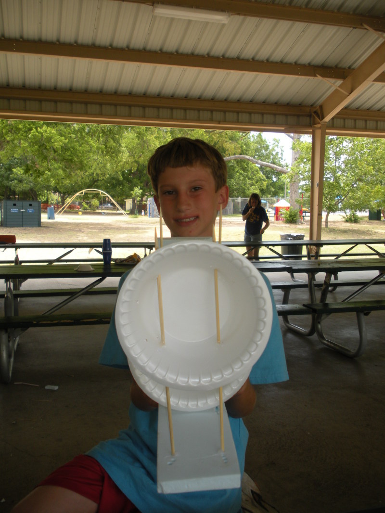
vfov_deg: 51.3
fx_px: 534
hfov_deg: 39.7
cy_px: 256
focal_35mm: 36
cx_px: 192
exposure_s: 1/149
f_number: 3.5
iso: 64
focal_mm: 6.3
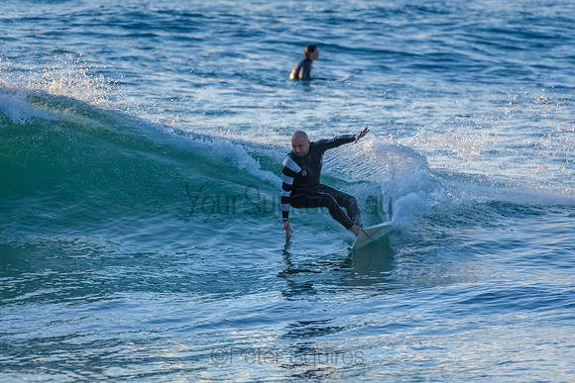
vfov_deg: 1.8
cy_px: 192
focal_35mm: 750
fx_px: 11981
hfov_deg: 2.7
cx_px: 288
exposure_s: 1/1600
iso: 640
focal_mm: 500
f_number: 5.6
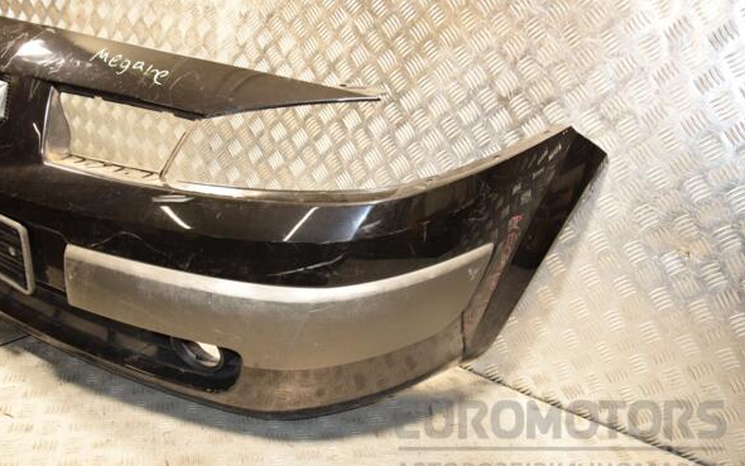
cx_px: 371
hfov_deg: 66.5
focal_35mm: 28
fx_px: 569
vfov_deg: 44.5
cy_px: 251
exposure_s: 1/125
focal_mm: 18
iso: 800
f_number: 5
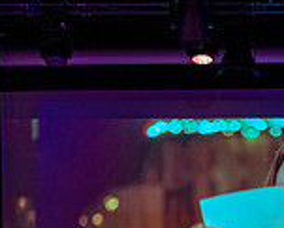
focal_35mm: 130
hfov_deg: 14.7
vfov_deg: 11.3
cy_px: 357
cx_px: 243
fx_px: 1093
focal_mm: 35
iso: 1250
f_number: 1.4
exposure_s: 1/200
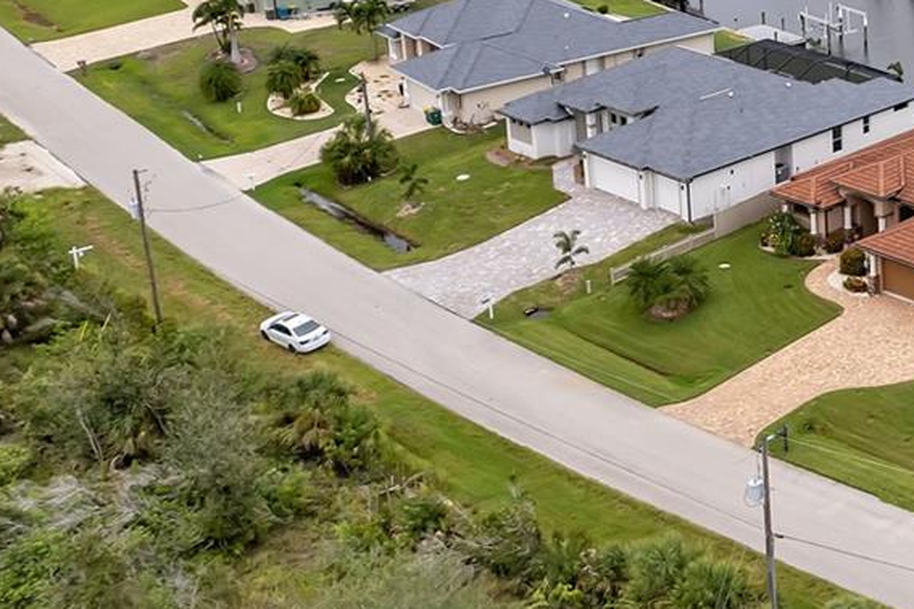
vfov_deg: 21.2
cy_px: 4
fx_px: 1574
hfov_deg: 26.8
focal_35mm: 62
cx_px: 1222
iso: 110
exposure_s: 1/1500
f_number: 2.8
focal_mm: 8.38
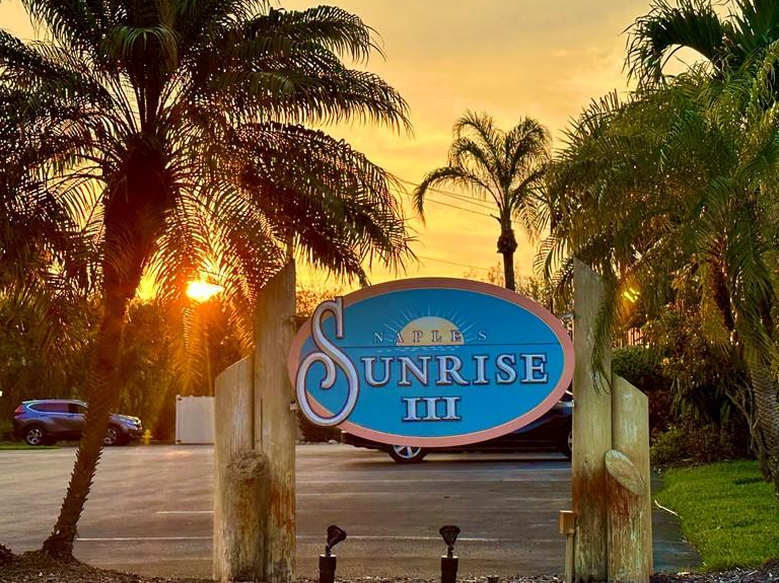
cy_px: 266
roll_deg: +1.5
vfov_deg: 22.9
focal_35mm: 64
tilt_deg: +4.3
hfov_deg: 30.3
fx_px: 1439
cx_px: 404
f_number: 1.78
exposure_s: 1/779
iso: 64
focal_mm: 6.86
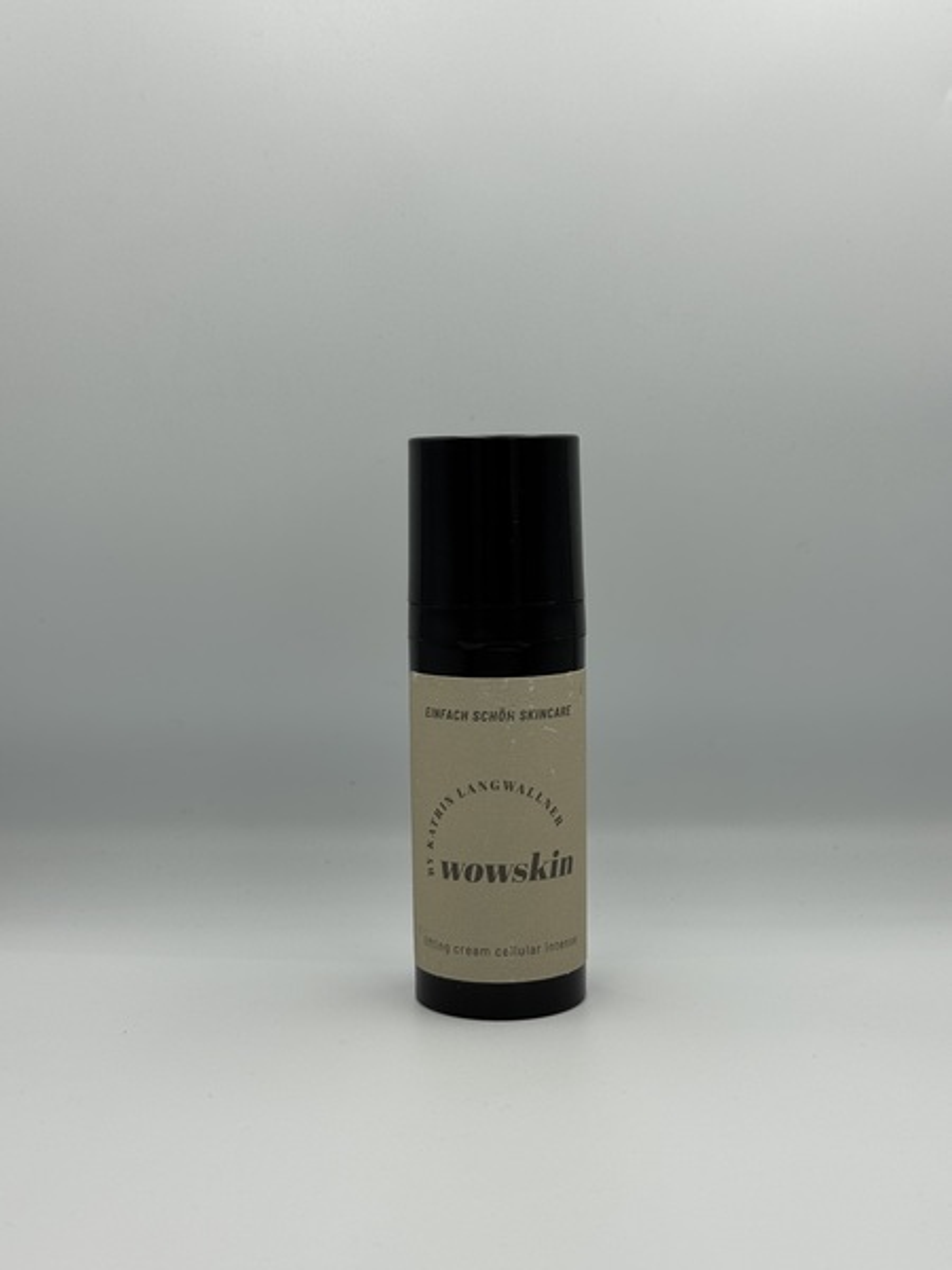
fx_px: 1760
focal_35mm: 48
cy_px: 635
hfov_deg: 30.3
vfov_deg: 39.7
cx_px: 476
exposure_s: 1/1172
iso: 64
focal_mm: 6.76
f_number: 1.78
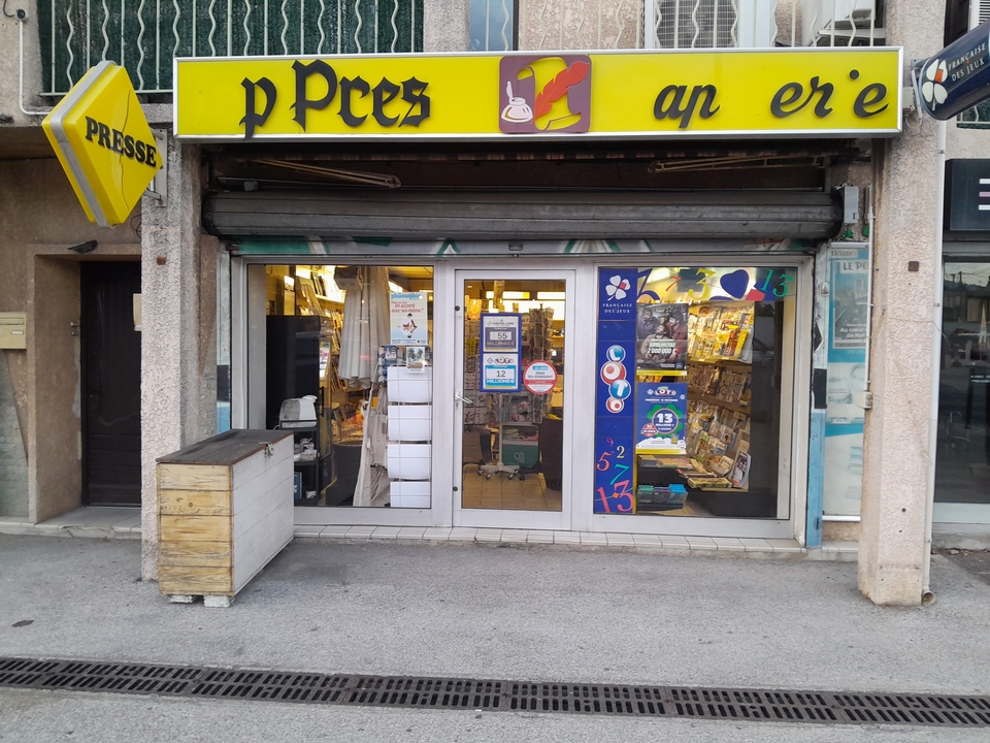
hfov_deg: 67.3
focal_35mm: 26
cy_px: 372
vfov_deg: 53.1
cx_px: 495
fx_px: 744
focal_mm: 3.98
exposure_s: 1/50
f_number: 1.8
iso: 250
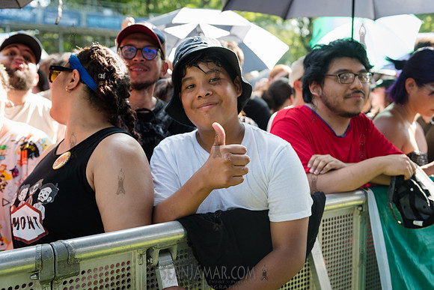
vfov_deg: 30.5
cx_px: 217
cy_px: 145
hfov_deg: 44.5
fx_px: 531
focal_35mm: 44
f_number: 3.5
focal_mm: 44
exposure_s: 1/320
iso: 500
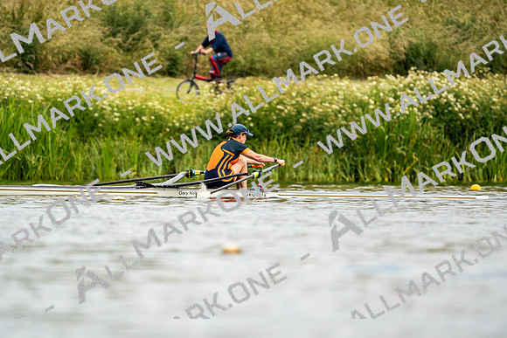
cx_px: 254
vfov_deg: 2.3
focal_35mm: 600
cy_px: 169
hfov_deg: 3.4
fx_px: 8452
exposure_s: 1/2000
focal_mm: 600
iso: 400
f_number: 6.3
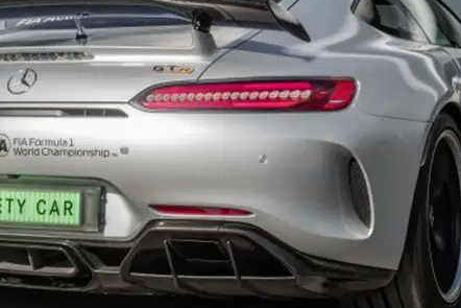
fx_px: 1217
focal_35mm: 95
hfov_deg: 21.4
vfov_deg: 14.4
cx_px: 216
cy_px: 96
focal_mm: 35
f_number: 14
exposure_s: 6
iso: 31
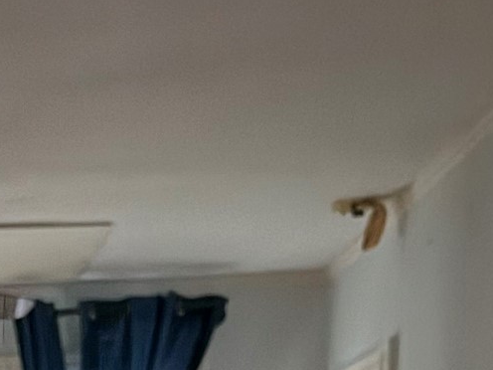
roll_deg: +0.5
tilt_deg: -9.6
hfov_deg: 18.0
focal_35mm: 99
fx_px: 1410
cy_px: 818
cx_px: -218
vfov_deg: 12.5
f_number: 1.78
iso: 2500
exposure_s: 1/15
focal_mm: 6.76
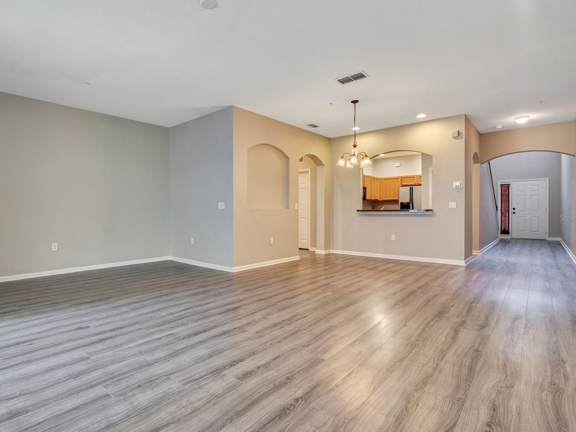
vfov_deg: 71.6
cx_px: 260
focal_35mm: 18
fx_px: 299
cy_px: 217
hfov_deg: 87.5
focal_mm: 16
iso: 800
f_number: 7.1
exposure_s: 1/25
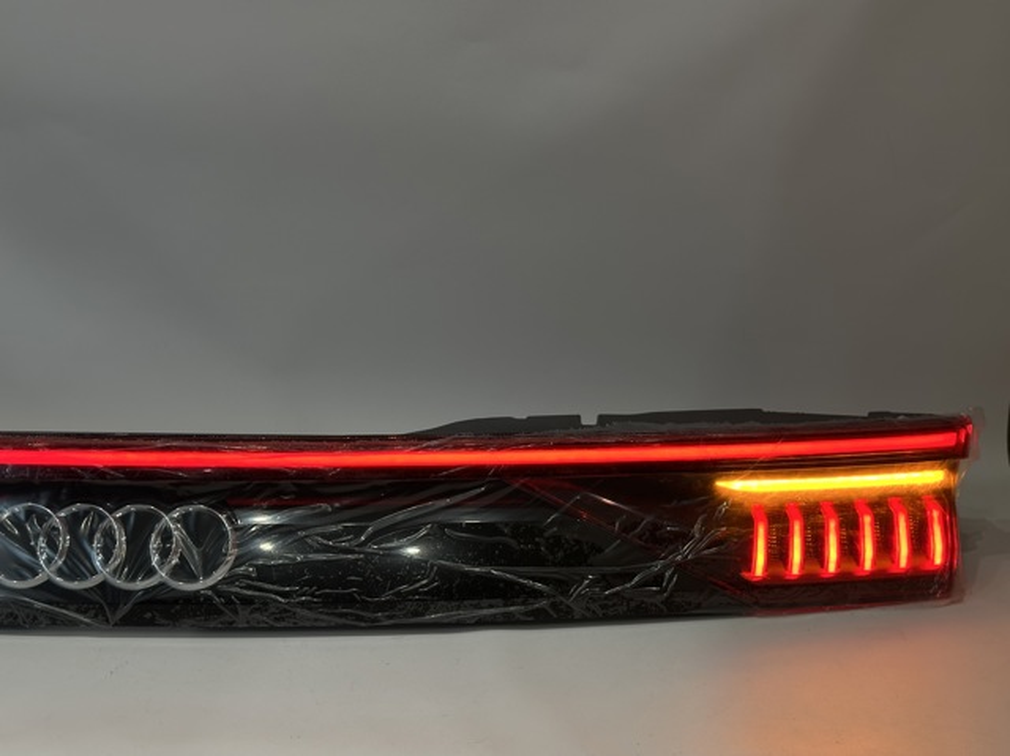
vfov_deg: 30.2
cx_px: 505
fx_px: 1399
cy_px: 378
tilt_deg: -16.2
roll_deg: +0.7
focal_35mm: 48
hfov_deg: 39.7
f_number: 1.78
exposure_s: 1/100
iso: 64
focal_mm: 6.86
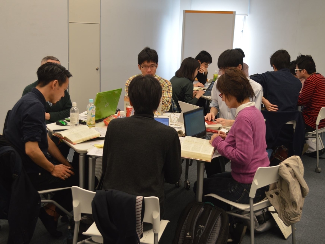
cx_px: 154
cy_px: 121
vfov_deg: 33.6
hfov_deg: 43.8
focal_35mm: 43
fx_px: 404
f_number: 4.2
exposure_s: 1/80
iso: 400
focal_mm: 26
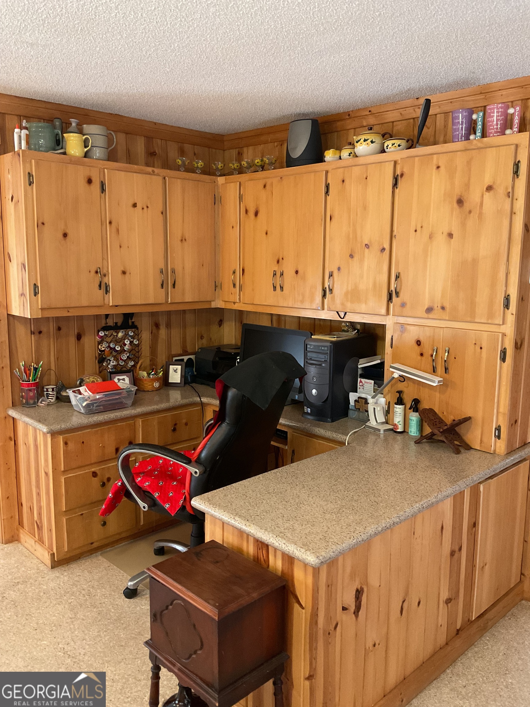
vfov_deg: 61.7
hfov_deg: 48.2
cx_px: 265
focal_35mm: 29
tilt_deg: -9.0
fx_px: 592
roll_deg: -1.5
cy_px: 354
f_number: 1.8
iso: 250
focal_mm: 3
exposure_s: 1/60
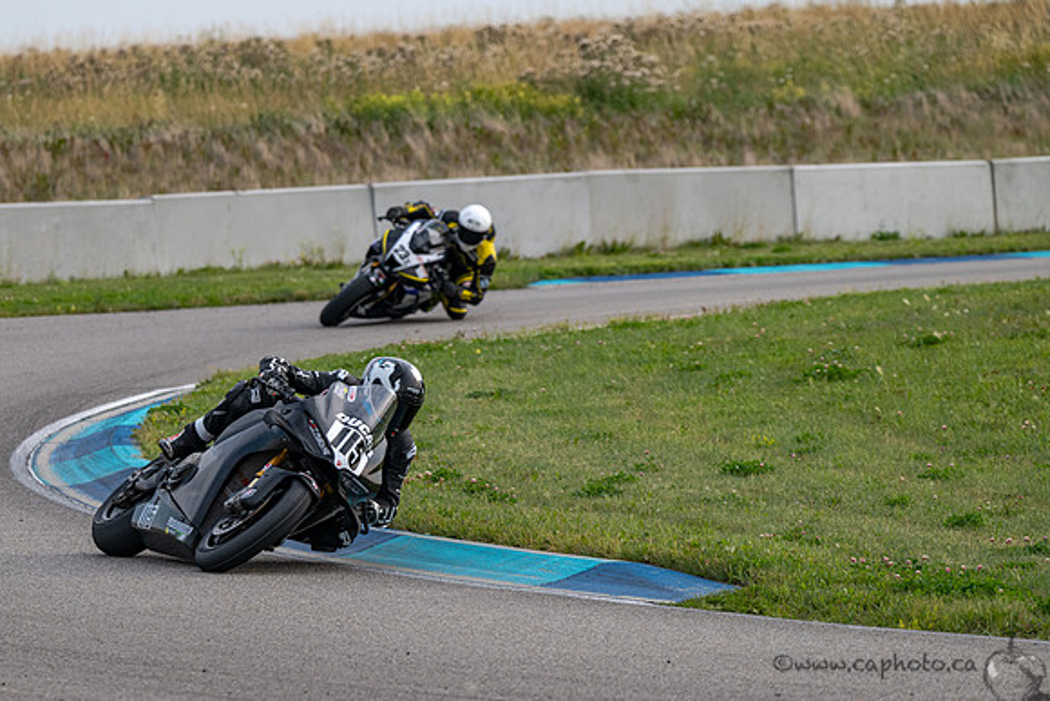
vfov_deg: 4.5
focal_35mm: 306
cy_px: 445
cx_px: 353
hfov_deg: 6.7
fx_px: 8926
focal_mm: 230
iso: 360
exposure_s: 1/1250
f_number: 5.6
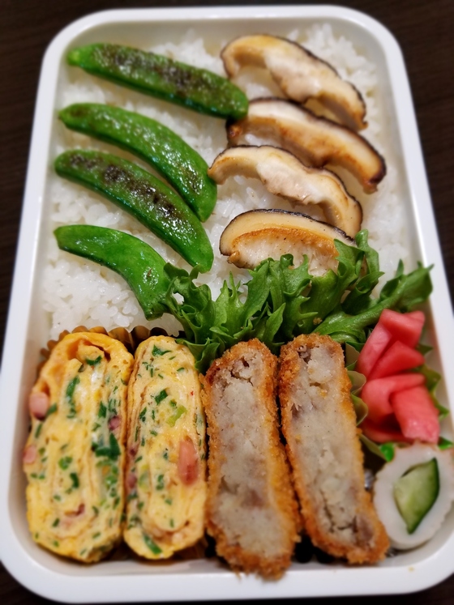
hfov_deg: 53.1
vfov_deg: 67.3
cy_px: 302
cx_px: 227
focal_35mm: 26
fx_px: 455
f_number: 1.7
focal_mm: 4.3
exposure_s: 1/40
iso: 200
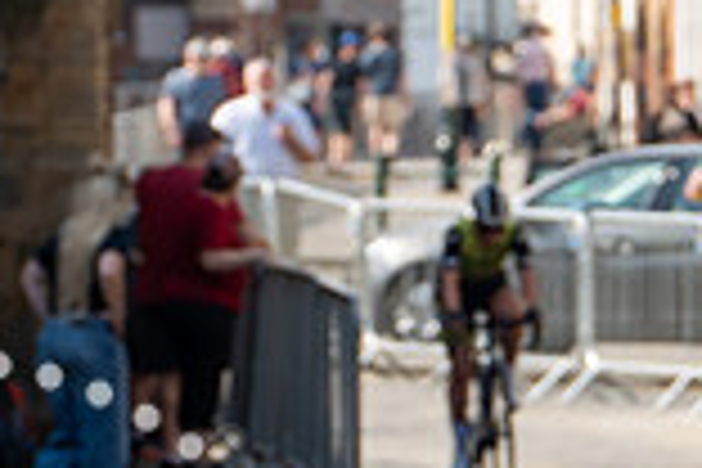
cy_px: 460
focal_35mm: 663
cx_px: 1185
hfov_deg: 3.1
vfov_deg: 2.1
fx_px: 12927
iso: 200
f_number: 5
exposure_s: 1/640
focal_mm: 126
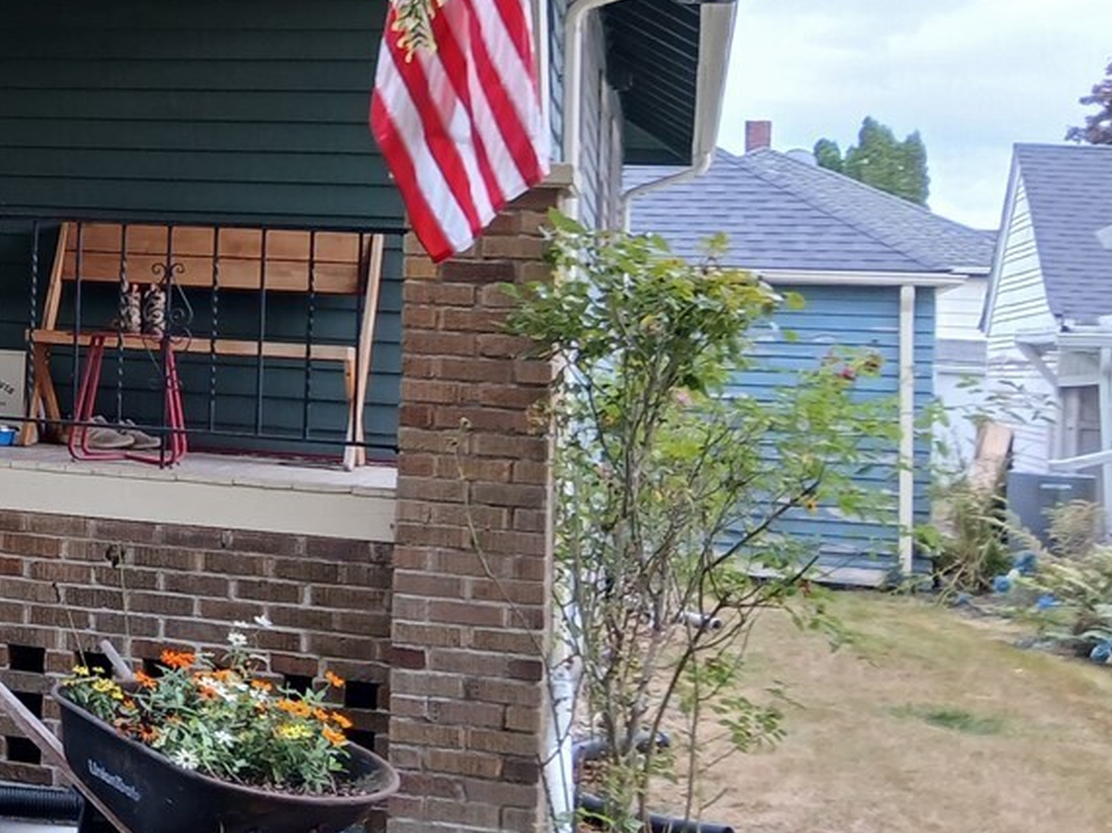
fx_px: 2344
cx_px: -351
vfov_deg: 19.9
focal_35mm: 73
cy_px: 174
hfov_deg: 23.5
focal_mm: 3.98
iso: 40
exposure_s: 1/60
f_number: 1.8
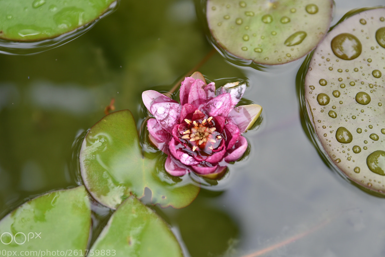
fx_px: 845
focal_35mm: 79
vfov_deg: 17.3
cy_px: 129
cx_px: 191
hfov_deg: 25.7
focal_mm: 70
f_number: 2.8
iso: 100
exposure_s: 1/160
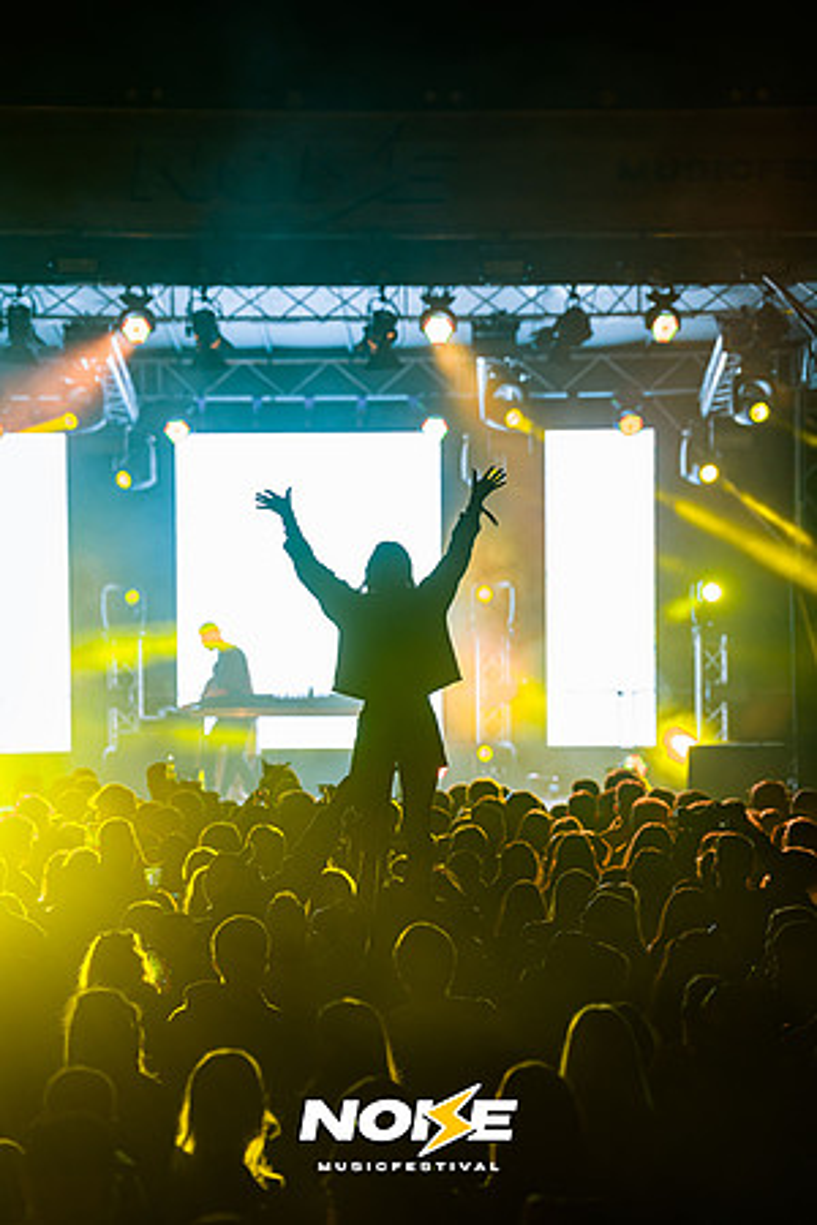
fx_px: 4731
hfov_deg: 9.9
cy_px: 612
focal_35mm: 139
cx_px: 408
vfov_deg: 14.8
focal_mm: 139
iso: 500
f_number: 3.5
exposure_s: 1/100
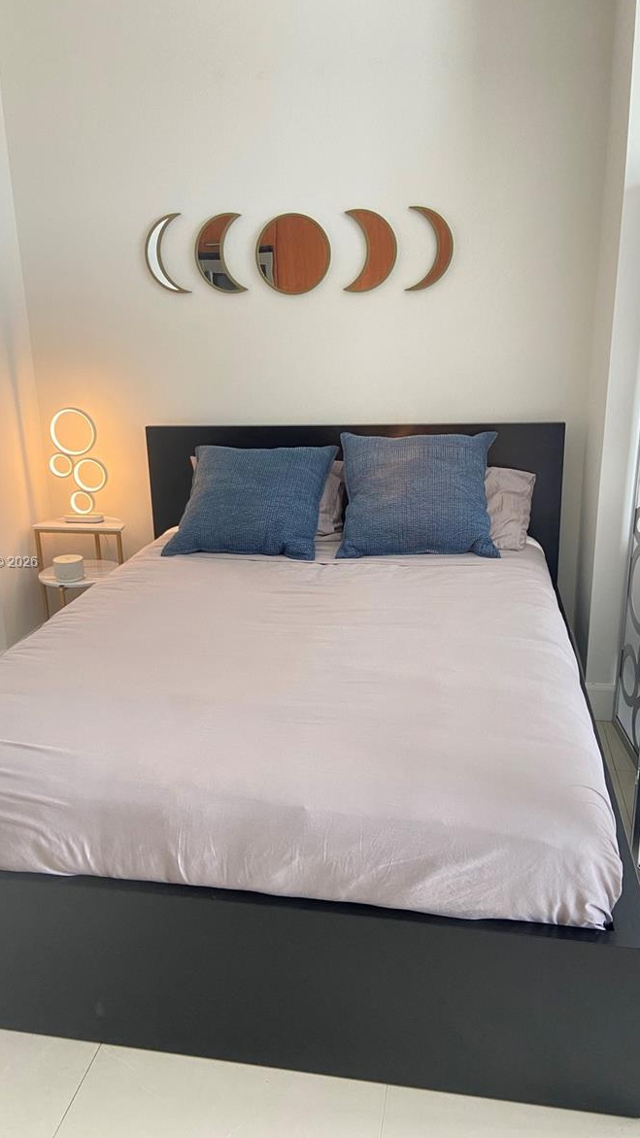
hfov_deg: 40.1
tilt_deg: -17.2
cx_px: 295
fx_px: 875
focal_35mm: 29
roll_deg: +1.3
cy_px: 563
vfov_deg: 66.1
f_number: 1.8
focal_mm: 4.25
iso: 125
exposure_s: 1/98
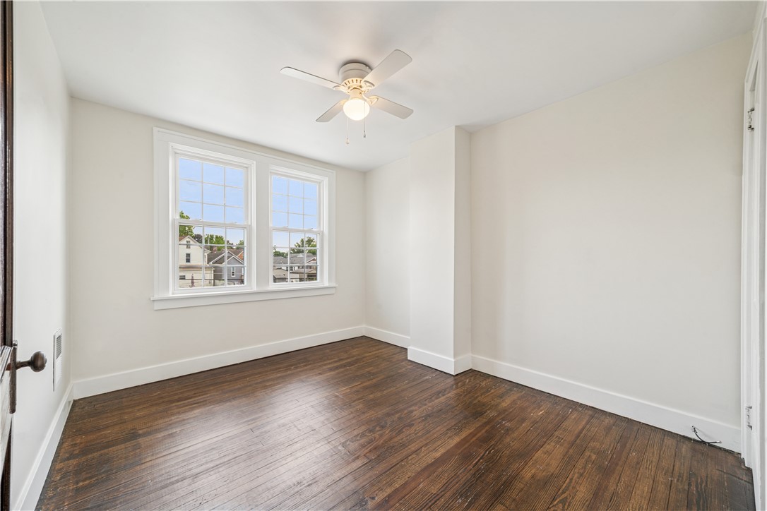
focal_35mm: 13
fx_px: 277
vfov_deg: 85.4
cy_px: 256
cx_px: 384
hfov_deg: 108.3
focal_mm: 13
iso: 50
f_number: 11
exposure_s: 1/4
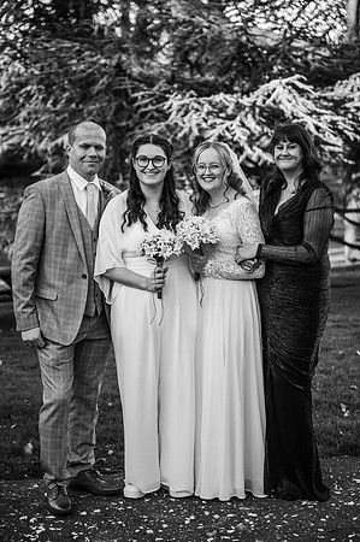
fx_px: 1052
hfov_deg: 19.4
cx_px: 180
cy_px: 271
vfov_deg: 28.9
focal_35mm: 70
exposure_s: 1/500
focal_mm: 70
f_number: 2.8
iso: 100
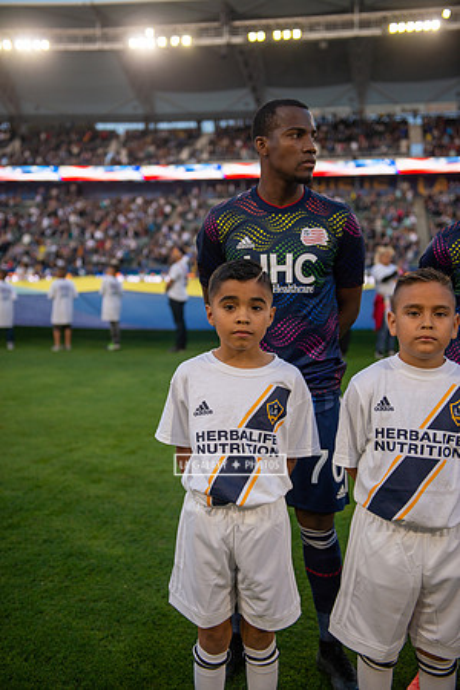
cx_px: 230
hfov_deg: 31.9
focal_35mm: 42
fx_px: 805
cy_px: 345
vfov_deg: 46.4
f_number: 2.8
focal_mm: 42
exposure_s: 1/1000
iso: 200
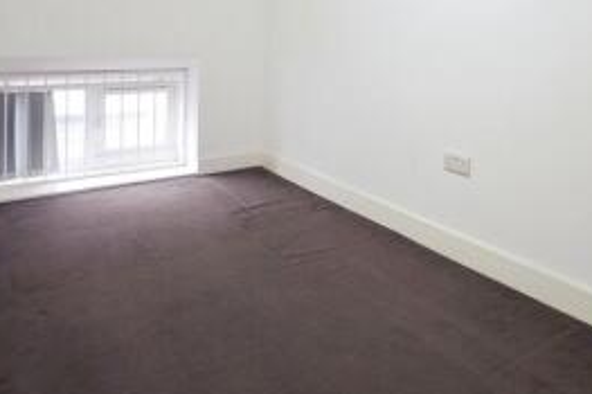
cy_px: 244
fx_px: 491
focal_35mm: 30
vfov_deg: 43.4
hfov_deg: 60.4
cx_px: 403
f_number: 4.2
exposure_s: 1/15
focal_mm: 11
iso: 200
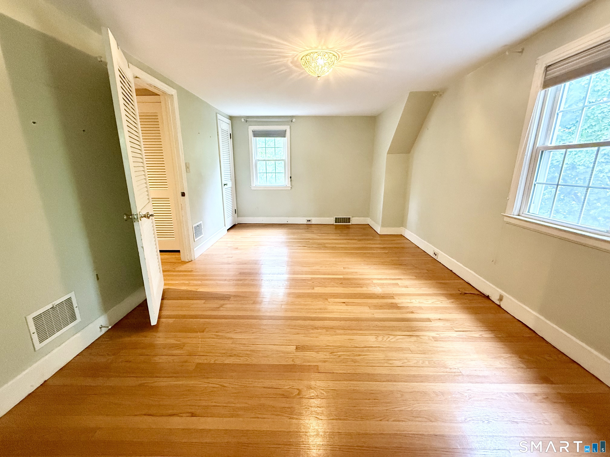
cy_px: 228
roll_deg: +0.8
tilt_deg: -13.0
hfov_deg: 102.1
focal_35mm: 14
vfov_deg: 85.7
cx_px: 305
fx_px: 247
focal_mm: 2.22
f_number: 2.2
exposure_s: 1/60
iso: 500
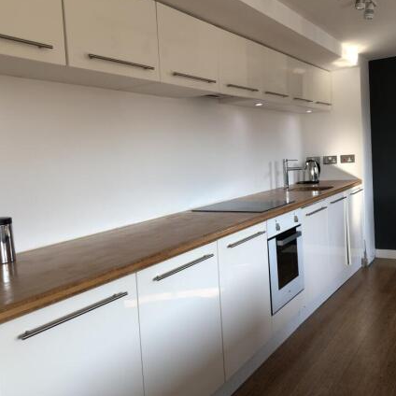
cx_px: 197
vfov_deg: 48.5
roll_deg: +4.3
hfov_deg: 48.5
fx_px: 440
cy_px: 198
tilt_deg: -4.3
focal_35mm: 34
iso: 32
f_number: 1.8
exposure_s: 1/100
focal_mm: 4
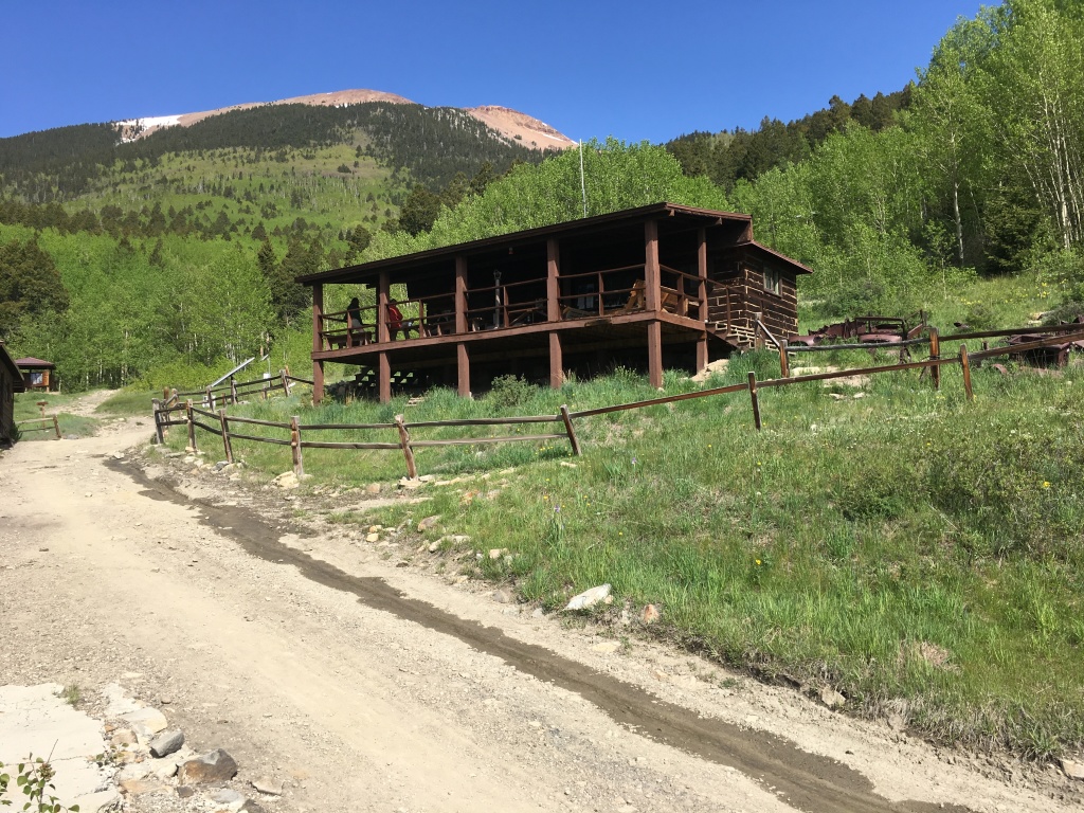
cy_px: 406
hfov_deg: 61.7
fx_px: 908
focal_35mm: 29
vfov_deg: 48.2
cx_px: 542
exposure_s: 1/1115
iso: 25
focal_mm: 4.15
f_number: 2.2
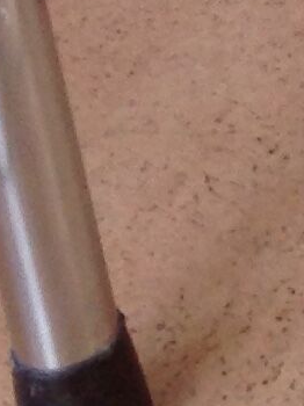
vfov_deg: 6.7
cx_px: 555
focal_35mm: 259
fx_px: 3036
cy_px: -947
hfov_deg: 5.6
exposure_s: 1/15
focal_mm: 4.28
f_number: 2.4
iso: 80
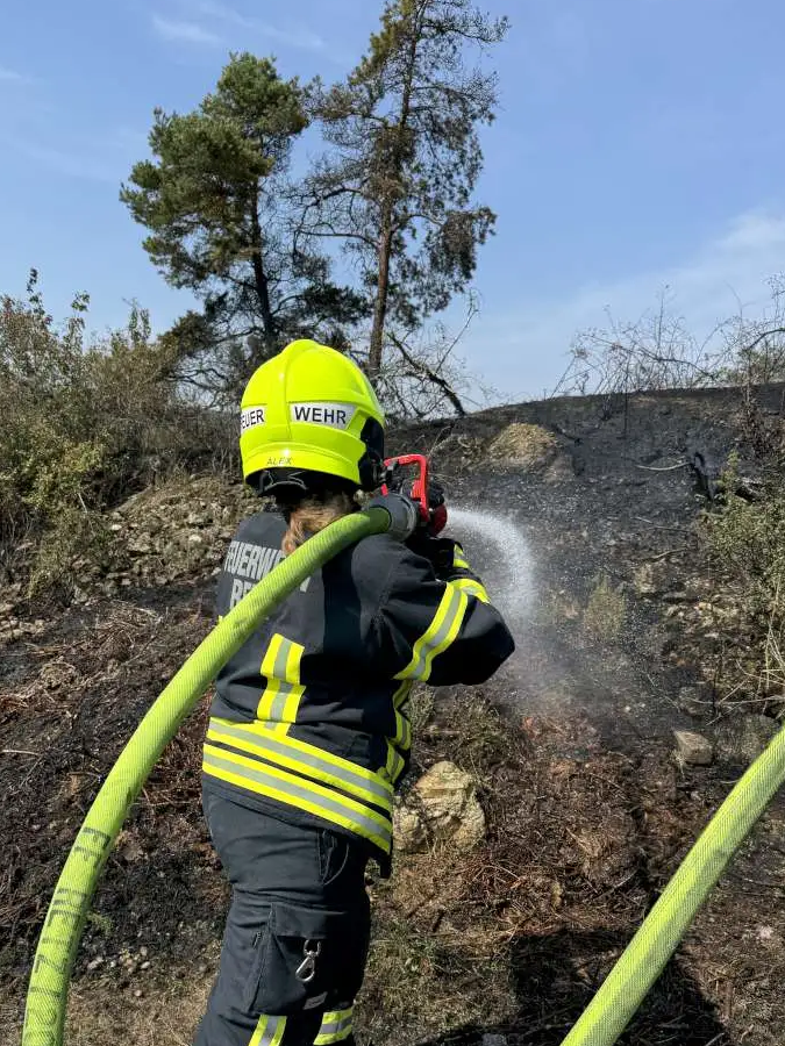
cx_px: 335
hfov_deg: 44.0
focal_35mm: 32
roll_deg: -5.4
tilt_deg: -9.5
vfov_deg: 55.8
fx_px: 968
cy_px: 680
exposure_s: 1/3597
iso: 80
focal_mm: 6.76
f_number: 1.78
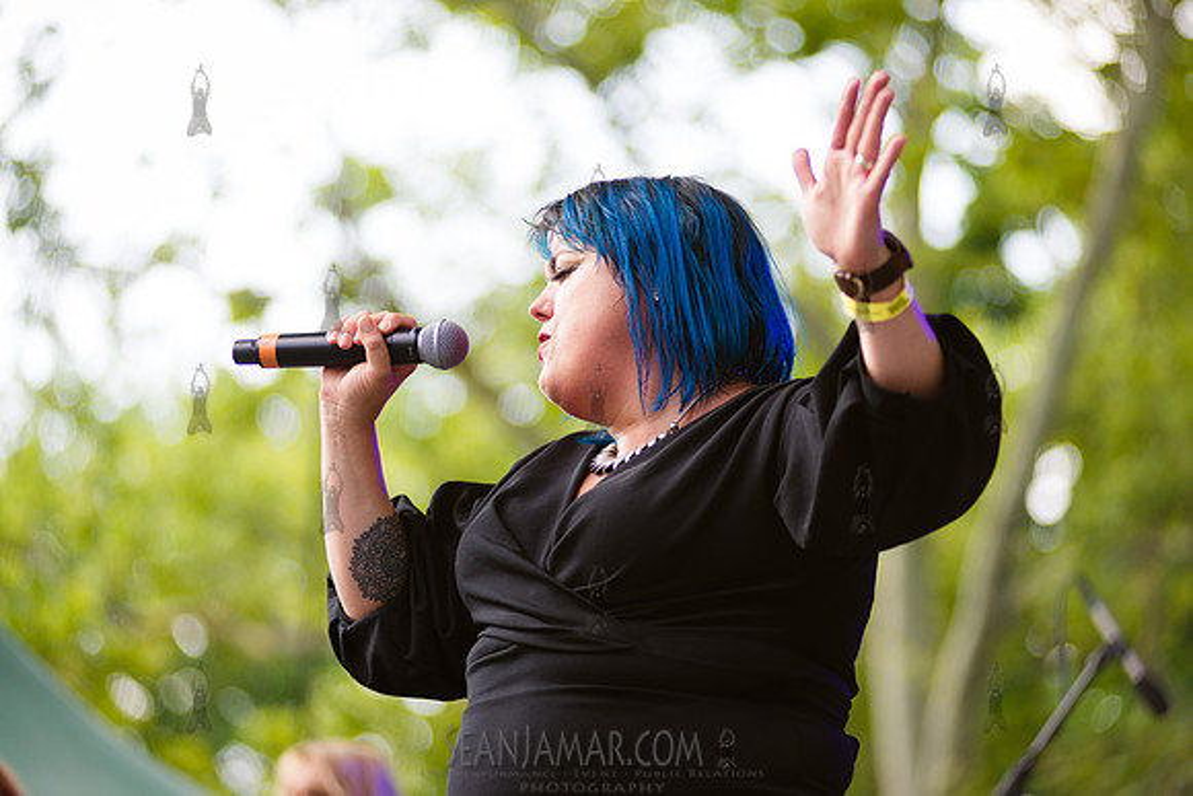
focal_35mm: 145
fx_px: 4806
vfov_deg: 9.5
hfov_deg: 14.2
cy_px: 398
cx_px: 596
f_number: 2.8
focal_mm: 145
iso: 200
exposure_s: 1/400
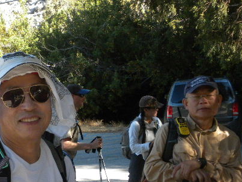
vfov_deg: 20.4
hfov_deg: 26.6
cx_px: 51
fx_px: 504
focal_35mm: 72
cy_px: 124
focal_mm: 6.6
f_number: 3.5
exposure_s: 1/493
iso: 380
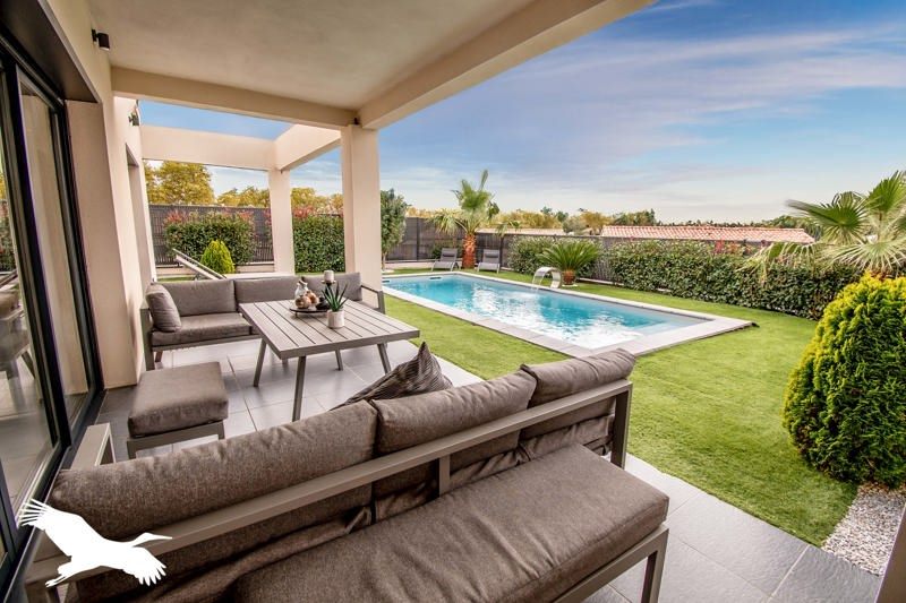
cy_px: 302
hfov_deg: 100.4
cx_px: 453
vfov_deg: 77.3
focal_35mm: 15
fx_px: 377
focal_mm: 10
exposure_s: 1/200
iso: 160
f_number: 6.3
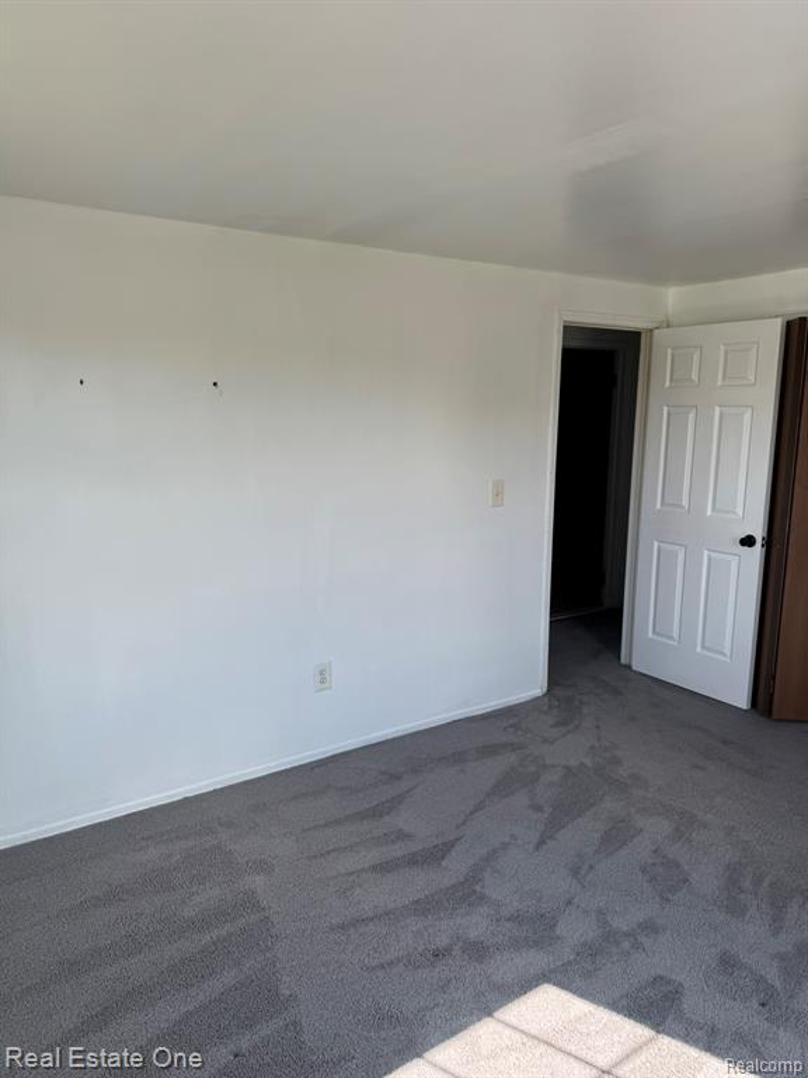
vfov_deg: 71.6
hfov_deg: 56.8
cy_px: 539
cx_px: 404
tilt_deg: -10.3
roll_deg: +0.1
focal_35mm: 24
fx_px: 747
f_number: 1.78
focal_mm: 6.76
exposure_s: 1/293
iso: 80
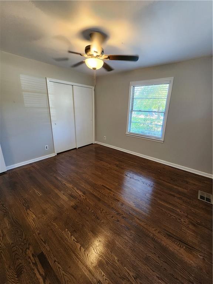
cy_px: 142
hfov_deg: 89.9
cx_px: 106
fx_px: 107
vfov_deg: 106.2
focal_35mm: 13
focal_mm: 2.2
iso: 400
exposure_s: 1/60
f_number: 2.2
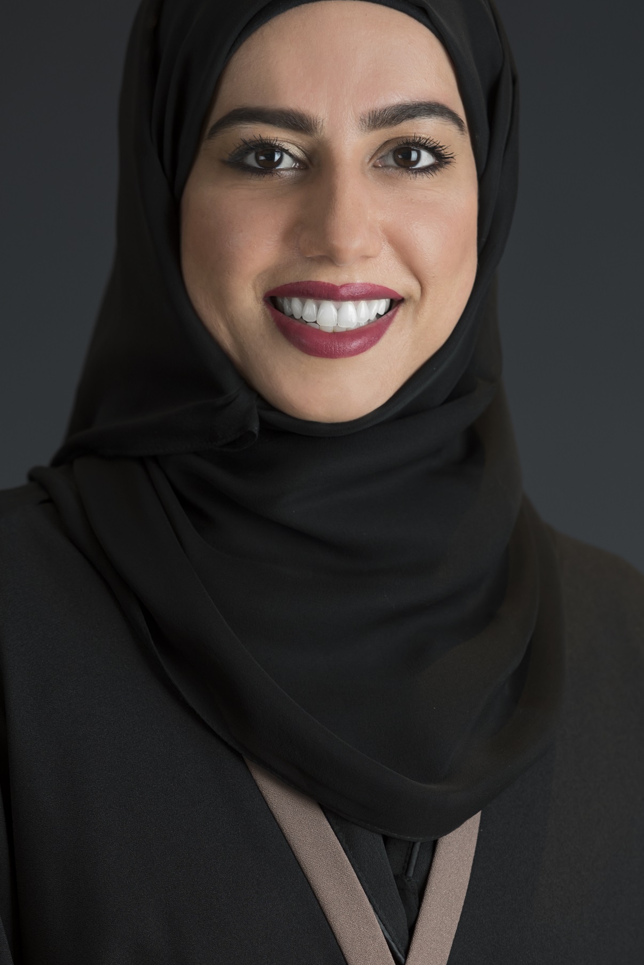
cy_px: 368
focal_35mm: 206
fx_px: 5523
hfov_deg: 6.7
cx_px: 300
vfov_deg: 10.0
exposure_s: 1/200
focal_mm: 165
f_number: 3.2
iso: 160
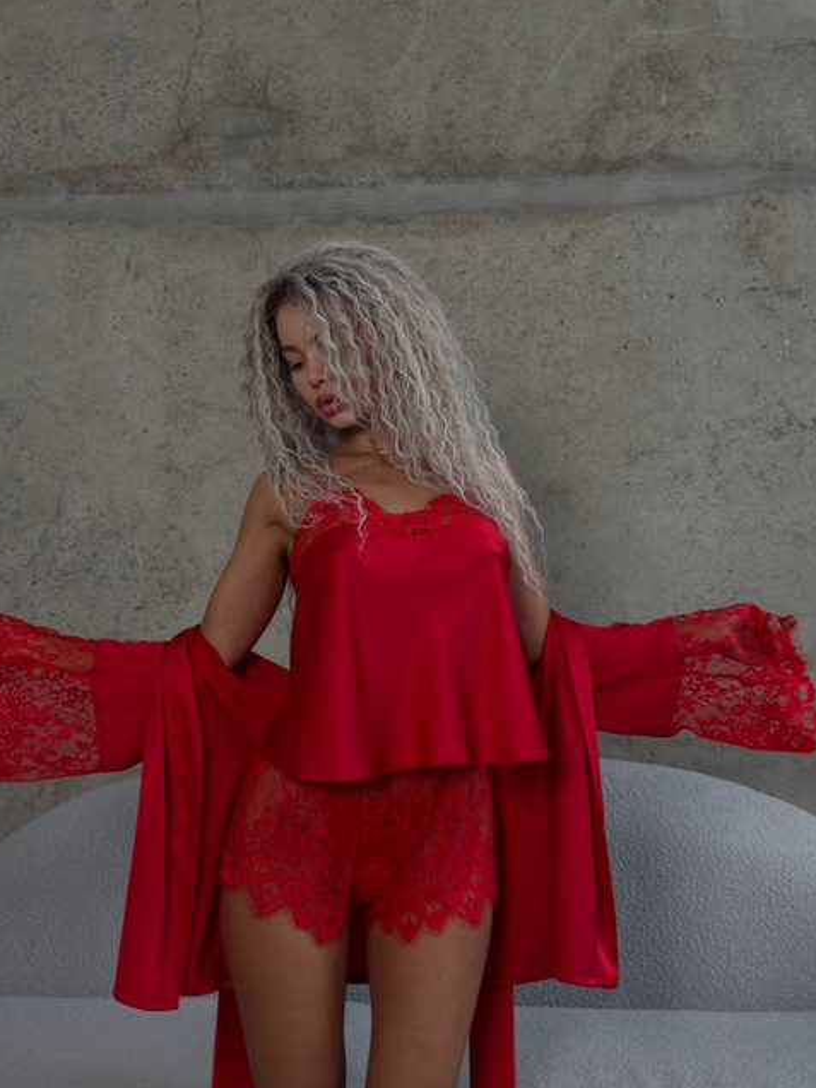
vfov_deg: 47.7
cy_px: 474
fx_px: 1226
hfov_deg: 36.8
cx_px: 376
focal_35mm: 39
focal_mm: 6.76
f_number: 1.8
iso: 100
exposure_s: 1/60
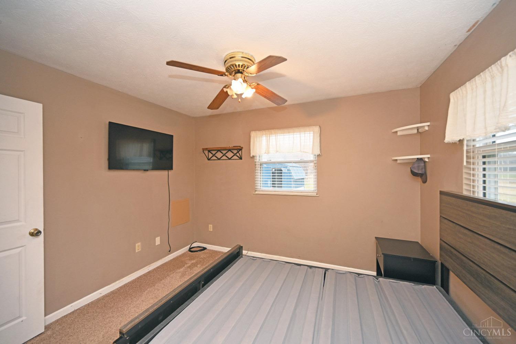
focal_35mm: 14
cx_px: 258
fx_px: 201
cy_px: 172
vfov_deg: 81.2
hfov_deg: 104.3
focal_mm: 14
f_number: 4
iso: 280
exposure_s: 1/60
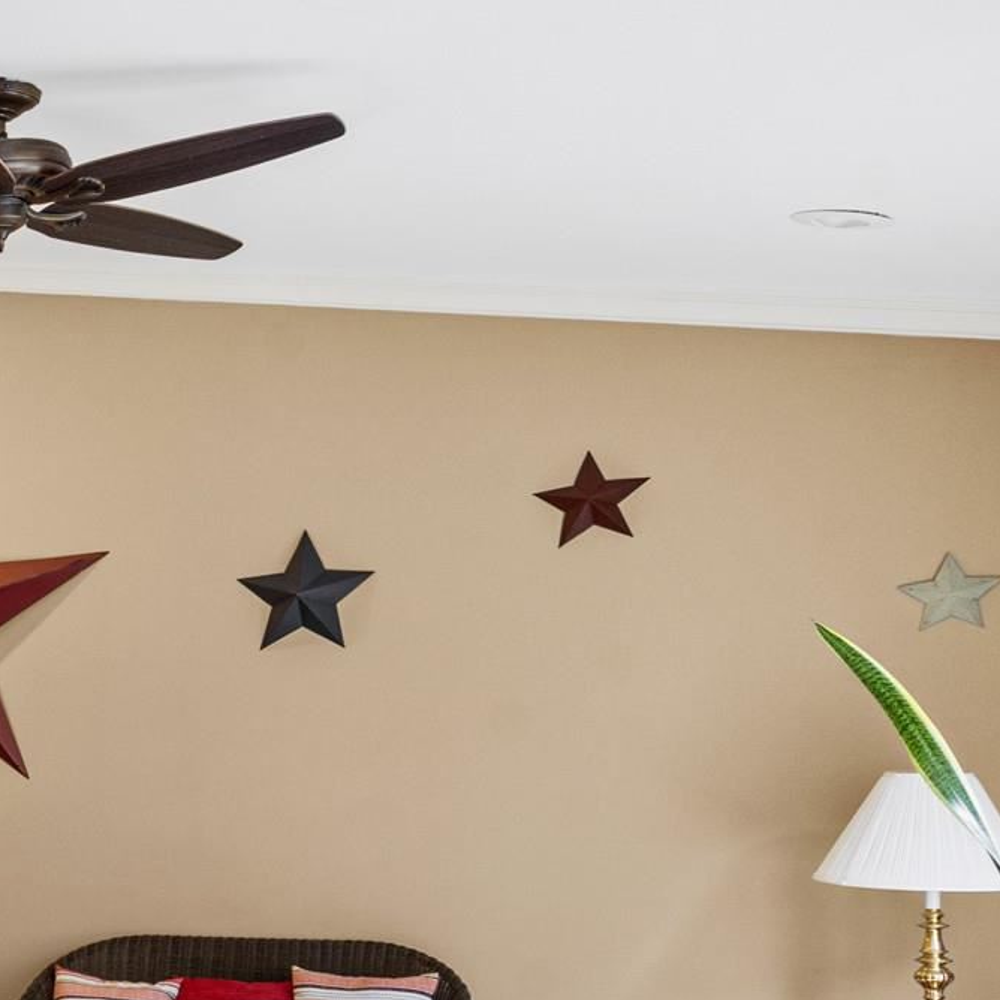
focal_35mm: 59
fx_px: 1928
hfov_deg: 21.2
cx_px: -731
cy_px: 823
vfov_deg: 28.4
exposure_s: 1/5
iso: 800
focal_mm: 16
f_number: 9
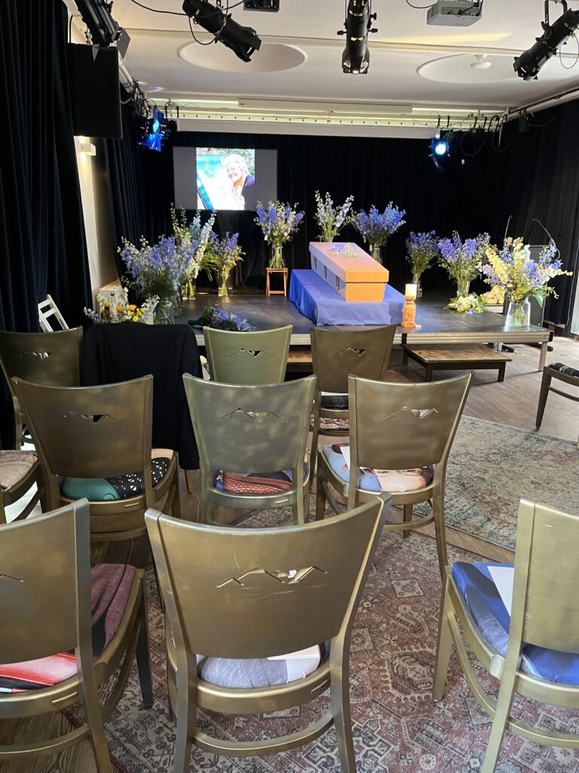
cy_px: 386
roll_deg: -0.3
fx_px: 580
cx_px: 290
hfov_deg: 53.1
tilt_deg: -13.5
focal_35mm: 26
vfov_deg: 67.3
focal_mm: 5.1
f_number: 1.6
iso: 500
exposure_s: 1/33
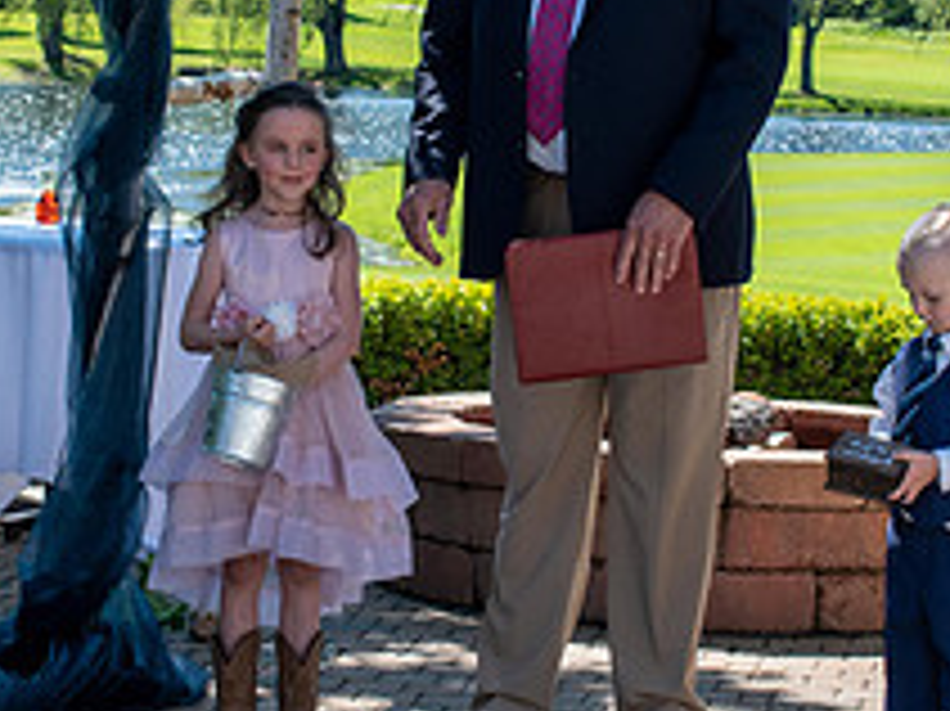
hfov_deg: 13.1
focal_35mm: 151
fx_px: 4142
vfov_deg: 9.8
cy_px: 187
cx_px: 545
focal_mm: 38
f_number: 9
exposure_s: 1/320
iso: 200
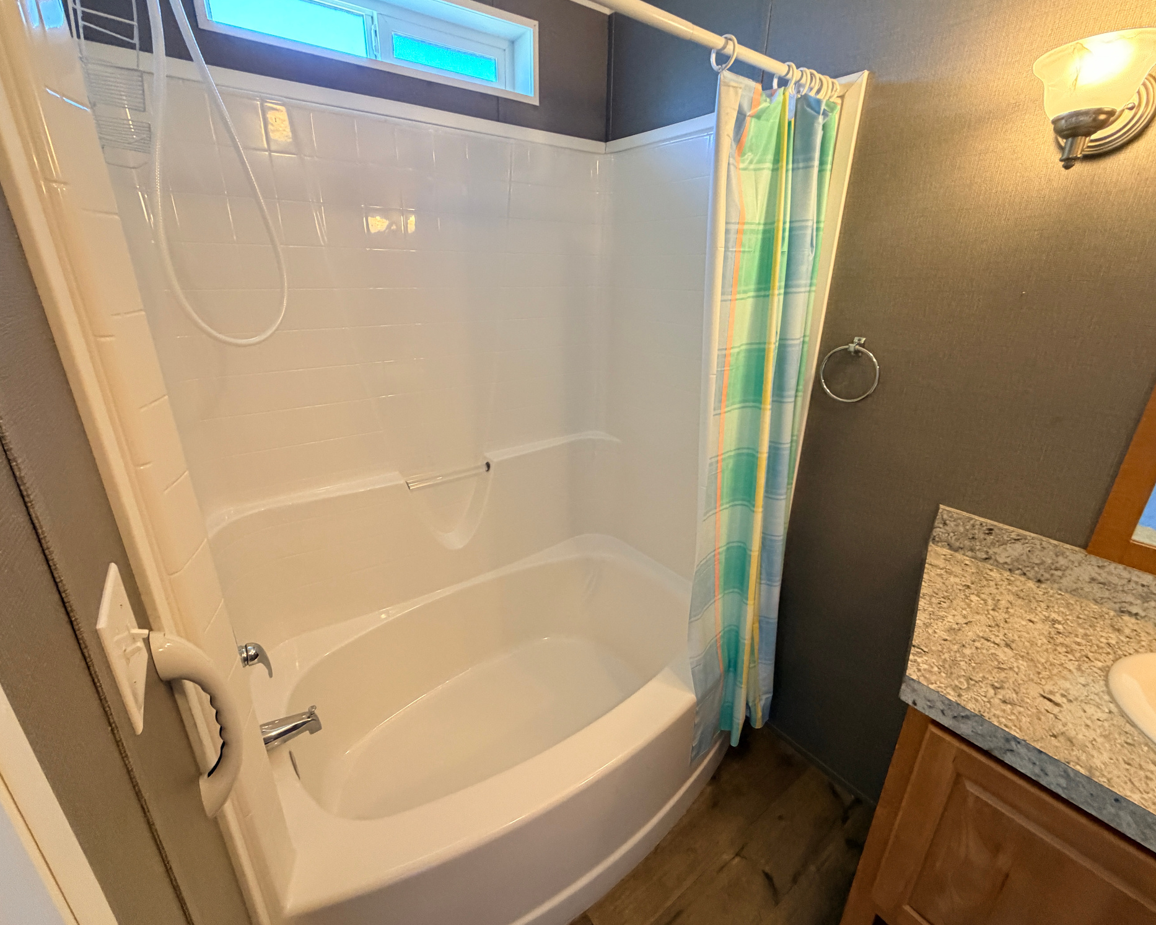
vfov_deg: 84.0
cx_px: 576
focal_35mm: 15
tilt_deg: -16.0
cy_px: 458
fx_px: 513
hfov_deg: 96.8
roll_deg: -0.8
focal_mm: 2.22
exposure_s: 1/60
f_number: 2.2
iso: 400
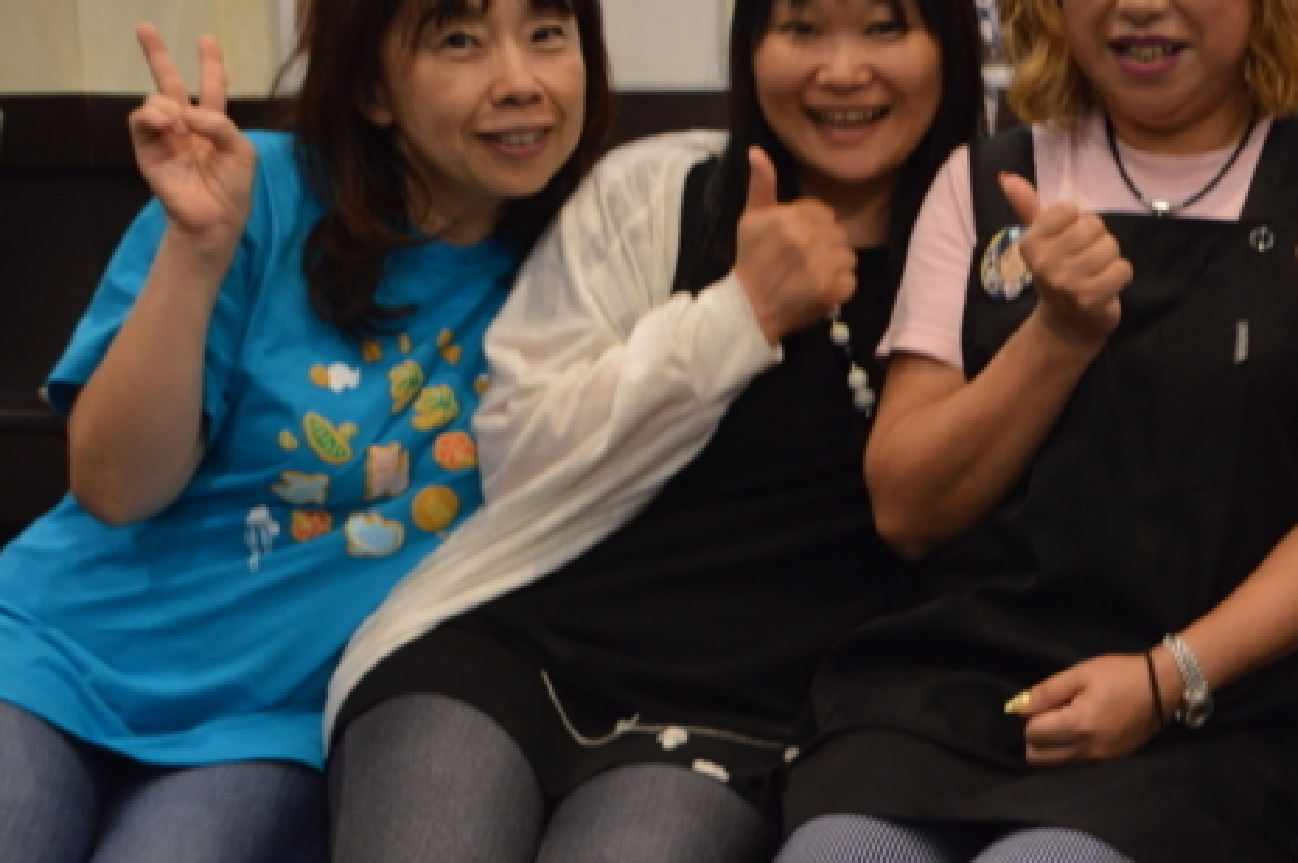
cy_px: 567
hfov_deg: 26.7
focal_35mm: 73
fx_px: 2630
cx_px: 1177
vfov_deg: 18.6
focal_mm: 22
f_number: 3.8
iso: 400
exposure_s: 1/8
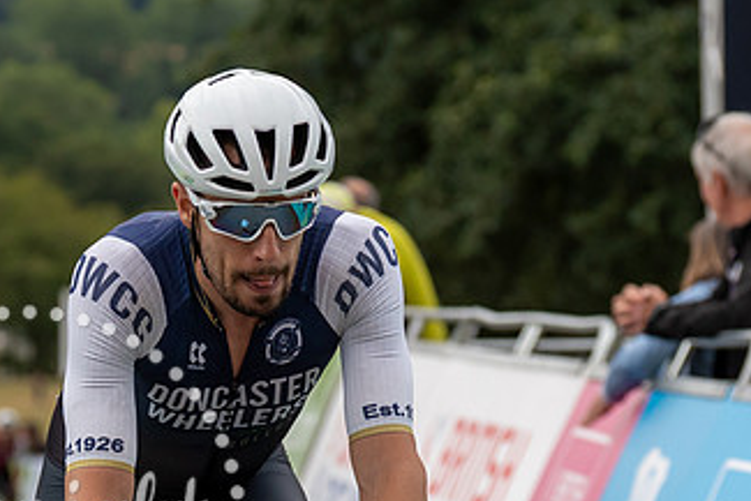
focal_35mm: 286
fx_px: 5969
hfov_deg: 7.2
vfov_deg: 4.8
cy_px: 348
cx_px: 204
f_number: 3.5
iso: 800
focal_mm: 86
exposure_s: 1/1000
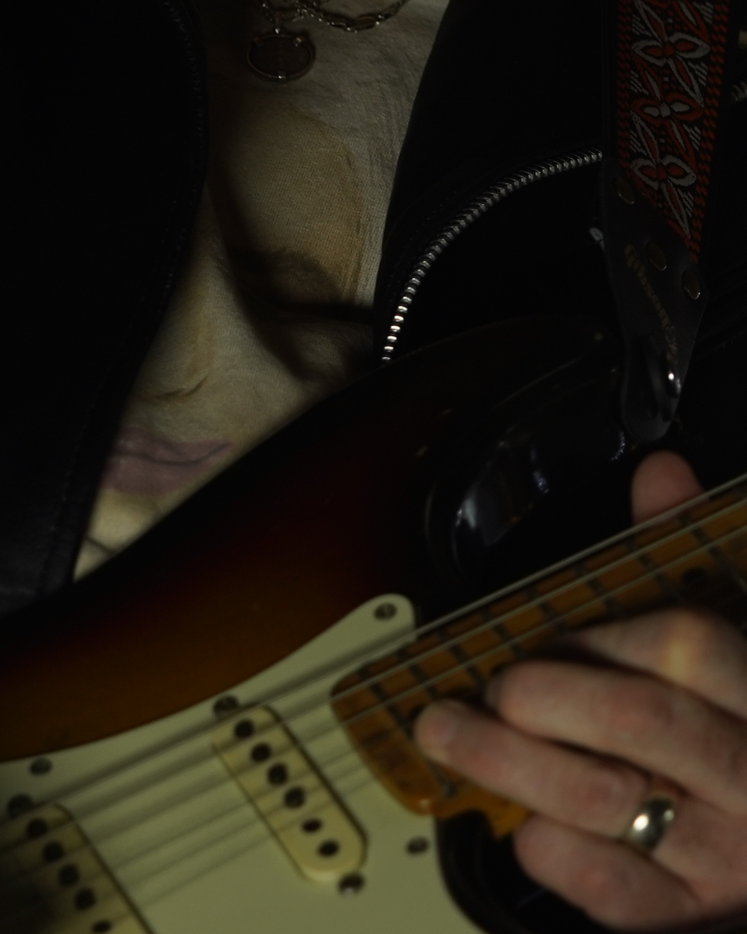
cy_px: 31
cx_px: 339
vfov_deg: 8.7
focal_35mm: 222
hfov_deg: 7.0
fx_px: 6137
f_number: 4
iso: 320
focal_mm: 70
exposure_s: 1/80
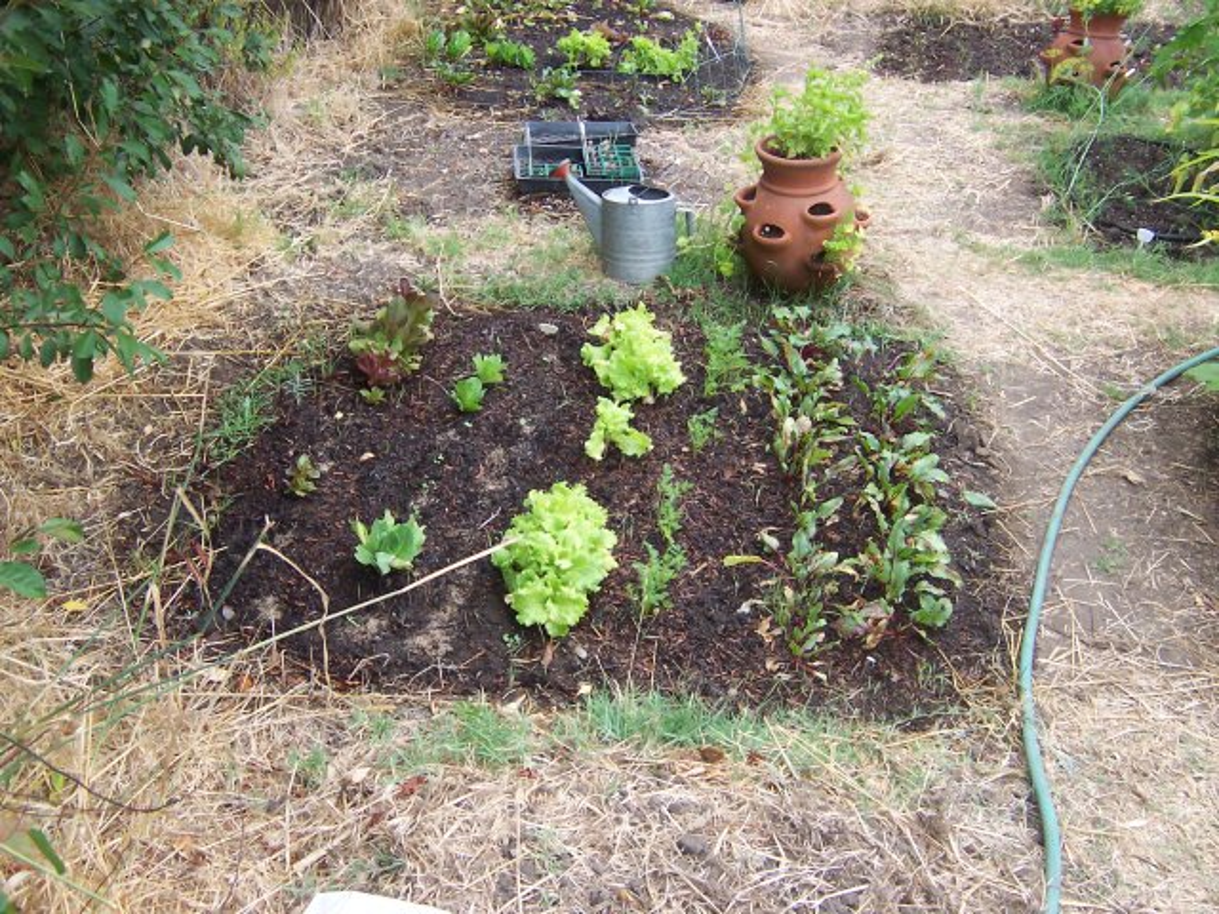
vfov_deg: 39.7
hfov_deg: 51.4
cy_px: 457
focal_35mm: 36
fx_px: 1268
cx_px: 610
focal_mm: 5.6
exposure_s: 1/250
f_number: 3.4
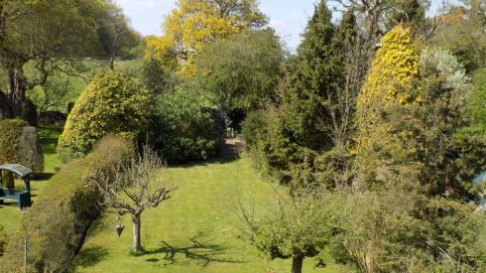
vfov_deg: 24.6
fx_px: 618
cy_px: 211
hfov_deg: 42.9
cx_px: 230
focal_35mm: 48
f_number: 3.5
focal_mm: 6.6
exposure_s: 1/500
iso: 80
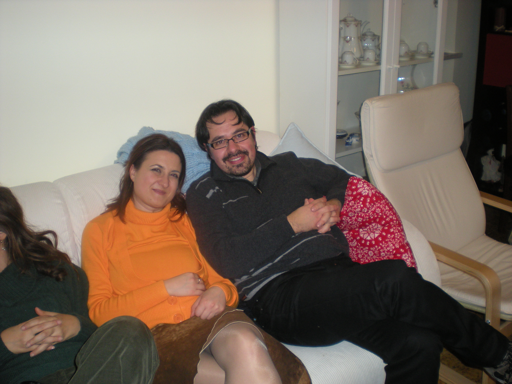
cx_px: 256
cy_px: 192
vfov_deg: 37.7
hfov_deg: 49.0
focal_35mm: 38
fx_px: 562
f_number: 3.1
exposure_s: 1/60
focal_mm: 6.3
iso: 142
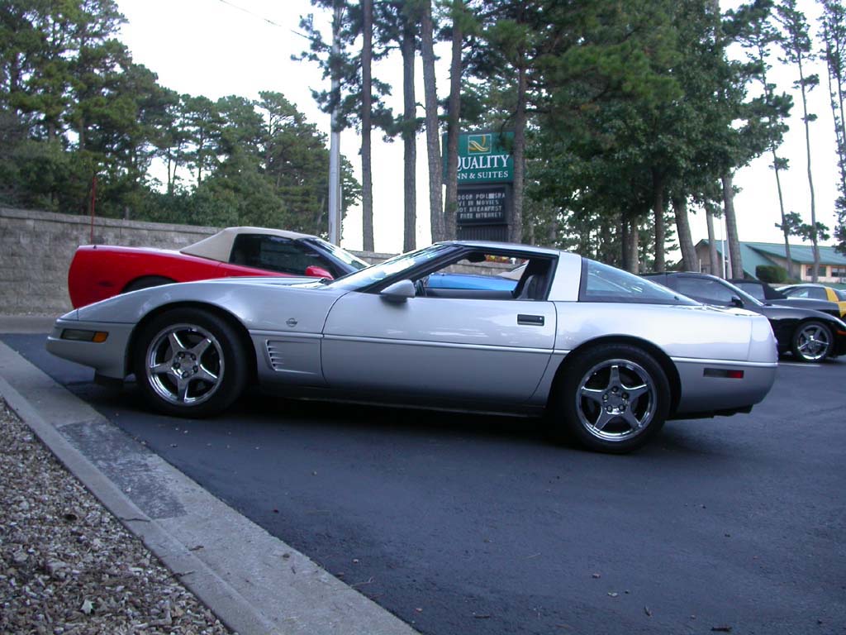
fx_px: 929
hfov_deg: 49.0
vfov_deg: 37.7
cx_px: 423
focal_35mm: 38
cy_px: 318
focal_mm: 7.85
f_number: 2.6
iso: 100
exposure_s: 1/48.5
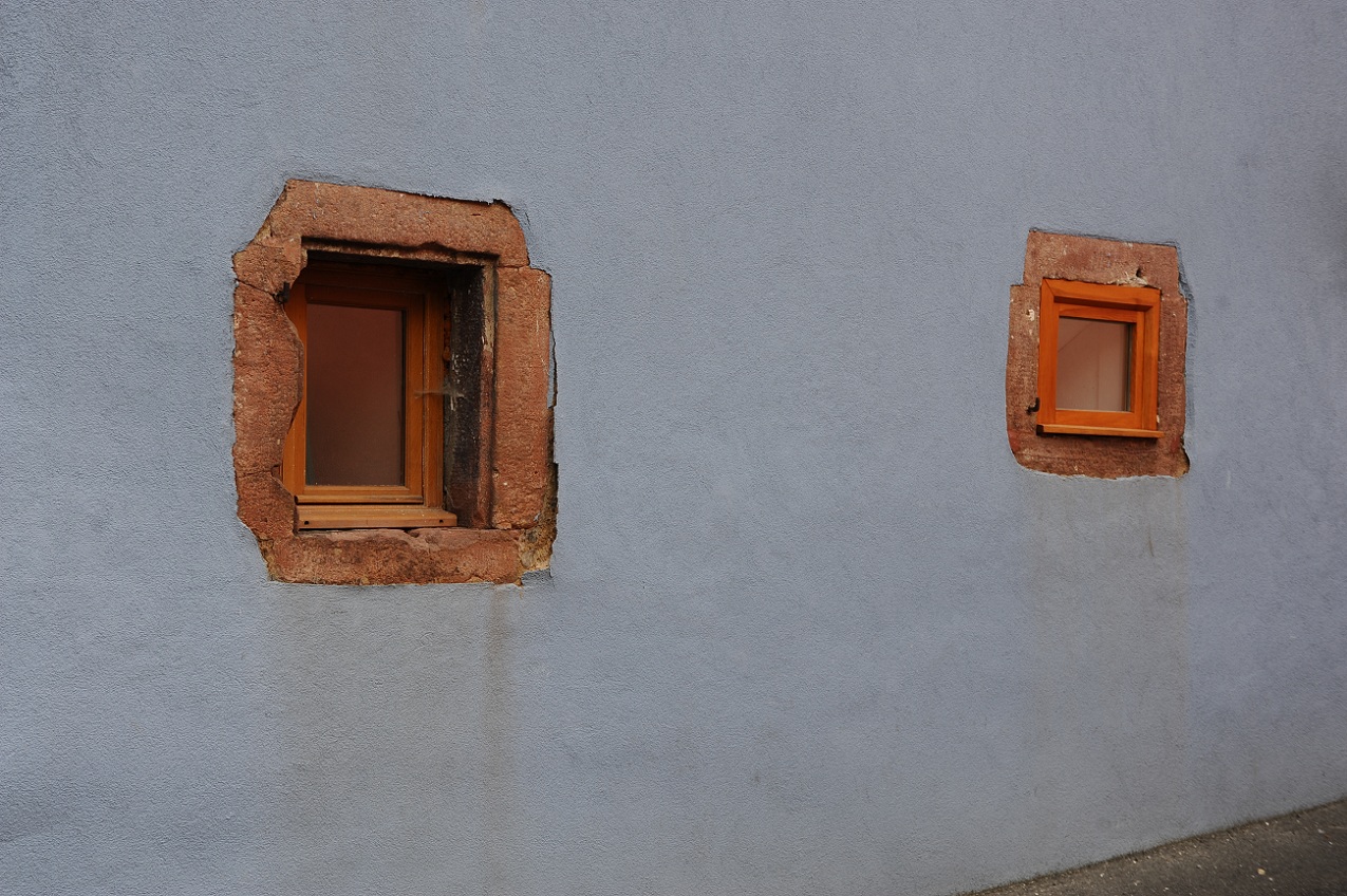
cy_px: 448
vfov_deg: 28.0
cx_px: 674
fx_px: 1795
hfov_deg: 41.1
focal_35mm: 48
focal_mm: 48
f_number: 6.3
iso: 200
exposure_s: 1/160
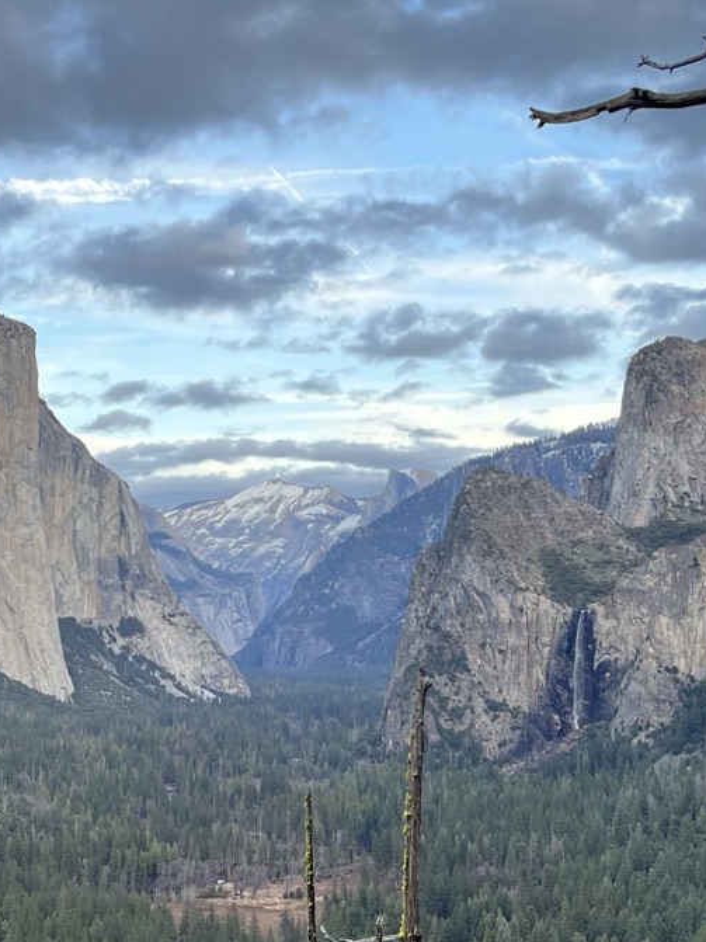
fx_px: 1687
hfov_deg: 23.6
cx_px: 274
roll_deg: +0.6
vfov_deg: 31.2
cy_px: 448
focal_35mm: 62
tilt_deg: +6.2
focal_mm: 5.1
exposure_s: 1/164
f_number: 1.6
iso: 64
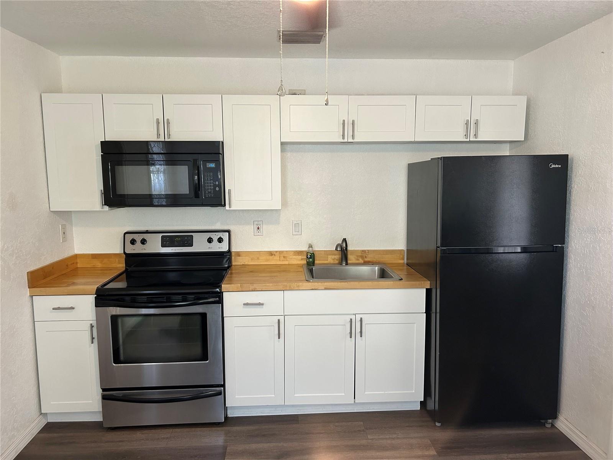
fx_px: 460
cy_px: 230
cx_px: 306
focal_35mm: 26
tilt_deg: -8.0
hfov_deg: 67.3
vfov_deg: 53.1
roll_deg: +1.1
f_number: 1.5
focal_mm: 5.7
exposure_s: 1/60
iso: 160
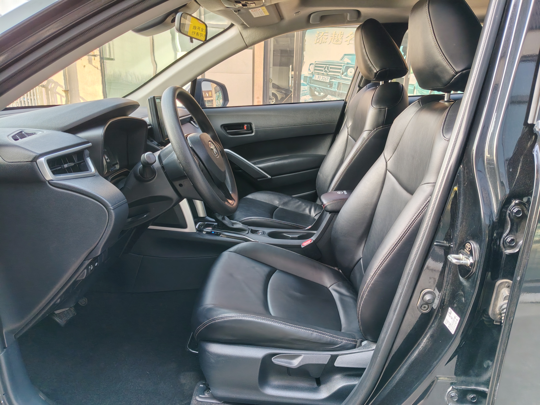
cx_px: 270
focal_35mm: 26
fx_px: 406
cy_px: 202
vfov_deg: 53.1
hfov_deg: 67.3
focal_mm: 4.84
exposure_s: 1/100
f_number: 1.88
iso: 166
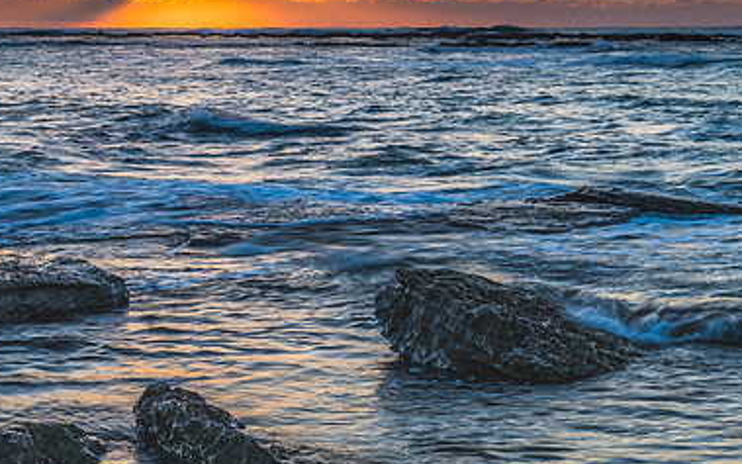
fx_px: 1962
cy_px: 97
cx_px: 254
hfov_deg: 21.3
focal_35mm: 97
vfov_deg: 13.4
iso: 31
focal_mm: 58
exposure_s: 1/8
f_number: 11
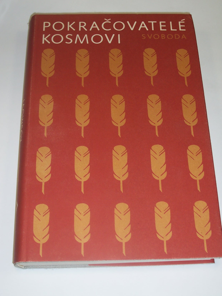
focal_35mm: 53
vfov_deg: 36.2
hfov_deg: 27.5
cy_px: 148
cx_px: 111
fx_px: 453
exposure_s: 1/60
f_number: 3.4
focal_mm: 8.6
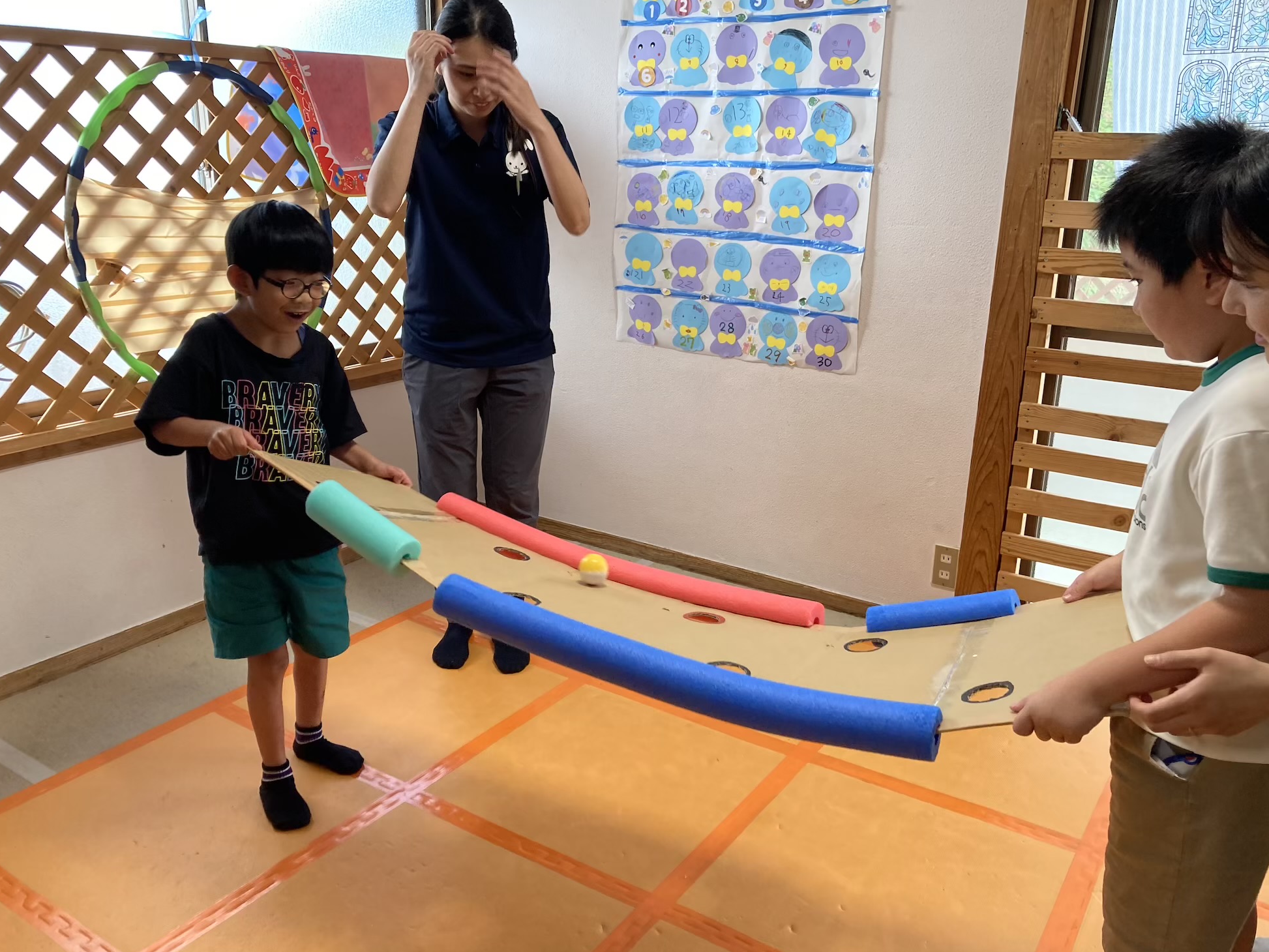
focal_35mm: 29
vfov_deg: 48.2
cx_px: 643
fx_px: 1063
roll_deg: -1.7
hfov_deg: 61.7
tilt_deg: -18.3
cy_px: 468
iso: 80
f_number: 1.8
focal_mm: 3.99
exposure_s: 1/89
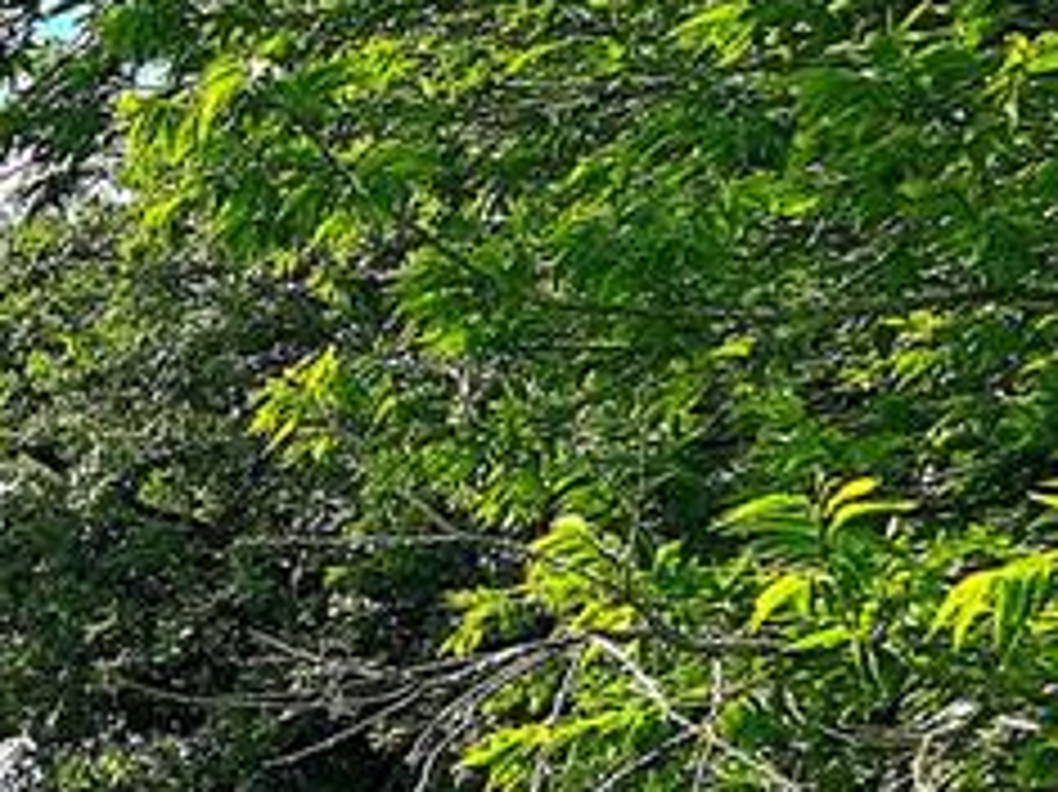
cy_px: 954
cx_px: -1121
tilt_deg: -5.8
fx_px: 1863
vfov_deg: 22.2
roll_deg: -3.5
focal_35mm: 61
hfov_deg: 18.4
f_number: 2.2
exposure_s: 1/1600
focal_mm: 2.22
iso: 50
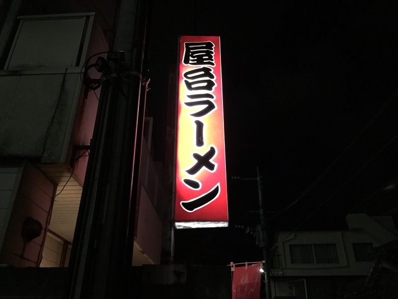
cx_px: 199
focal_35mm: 29
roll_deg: -0.5
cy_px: 150
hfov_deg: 61.7
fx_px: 333
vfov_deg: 48.2
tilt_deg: +28.8
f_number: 2.2
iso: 400
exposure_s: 1/15
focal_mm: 4.15
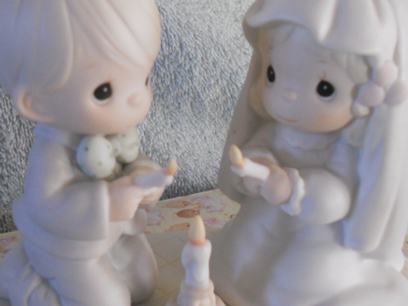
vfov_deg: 27.0
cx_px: 190
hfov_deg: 35.5
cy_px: 176
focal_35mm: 54
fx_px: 637
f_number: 3.5
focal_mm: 5.8
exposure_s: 1/30
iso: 400
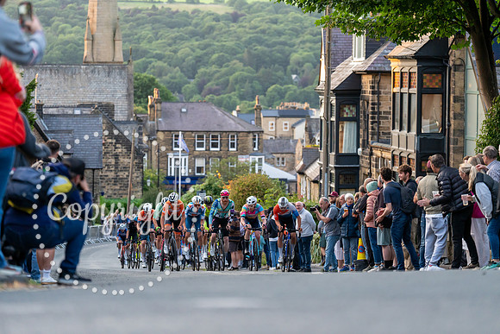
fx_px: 1681
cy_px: 167
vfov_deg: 11.3
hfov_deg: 16.9
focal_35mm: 121
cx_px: 250
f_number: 2.8
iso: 2000
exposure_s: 1/1000
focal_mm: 121
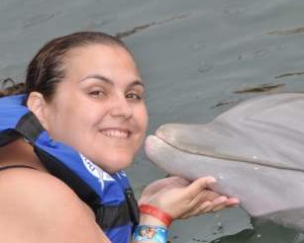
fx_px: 3142
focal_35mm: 349
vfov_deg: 4.4
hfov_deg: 5.5
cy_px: 135
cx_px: 214
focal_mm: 170
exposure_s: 1/200
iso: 200
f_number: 8
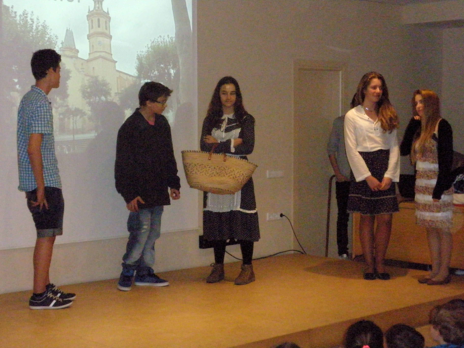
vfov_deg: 20.4
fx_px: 965
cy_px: 174
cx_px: 232
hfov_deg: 27.0
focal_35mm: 72
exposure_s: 1/80
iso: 800
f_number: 5
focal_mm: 12.7
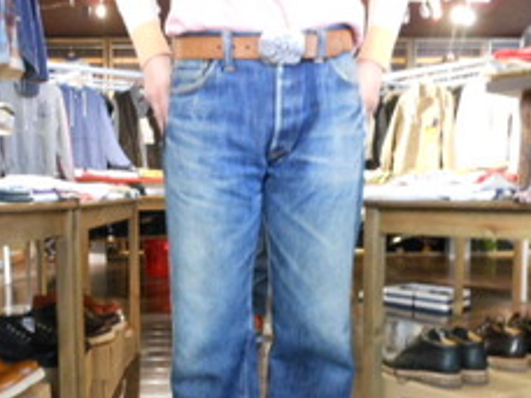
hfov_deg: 43.8
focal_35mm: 43
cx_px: 240
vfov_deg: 33.2
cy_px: 276
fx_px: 660
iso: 400
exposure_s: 1/5
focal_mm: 5
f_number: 3.7
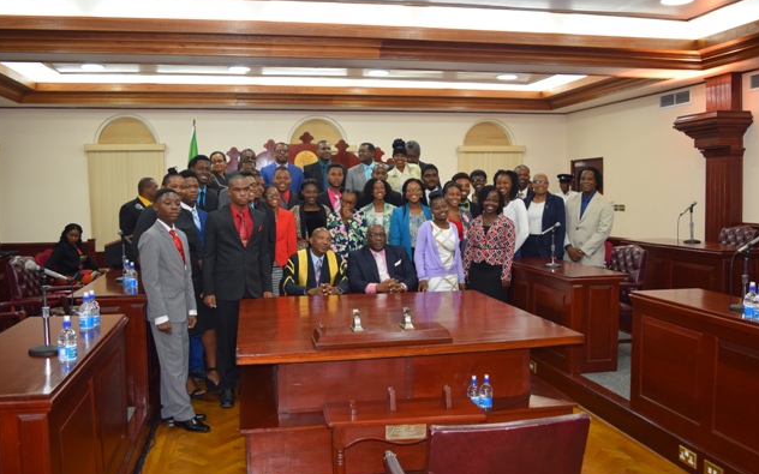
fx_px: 673
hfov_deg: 58.9
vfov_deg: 38.8
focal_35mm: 33
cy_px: 229
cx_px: 381
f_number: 4.5
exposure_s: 1/80
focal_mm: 21
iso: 800
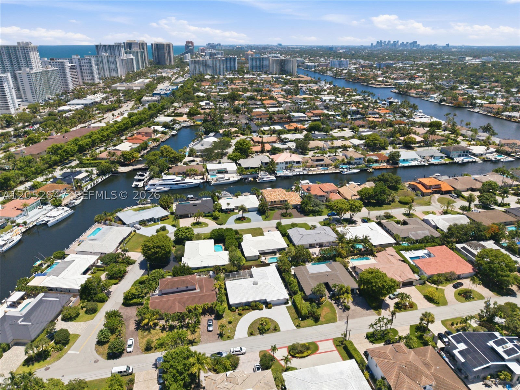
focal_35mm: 24
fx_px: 361
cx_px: 260
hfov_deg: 71.6
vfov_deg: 56.8
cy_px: 195
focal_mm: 8.7
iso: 140
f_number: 1.8
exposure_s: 1/8000
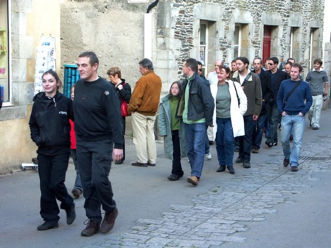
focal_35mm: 90
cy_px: 124
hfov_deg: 21.8
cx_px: 166
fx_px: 861
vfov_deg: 16.4
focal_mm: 23.11
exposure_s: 1/100
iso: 100
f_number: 5
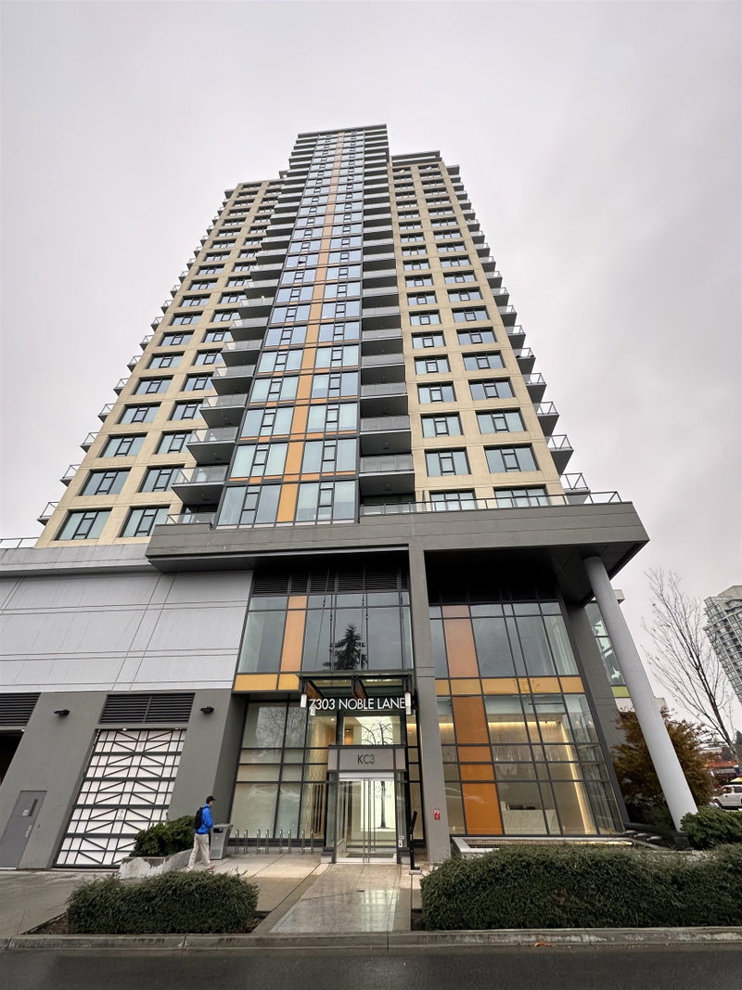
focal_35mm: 14
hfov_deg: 85.7
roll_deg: +1.5
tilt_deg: +36.0
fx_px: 400
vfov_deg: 102.1
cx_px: 371
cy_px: 495
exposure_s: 1/99
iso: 100
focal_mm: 2.22
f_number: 2.2
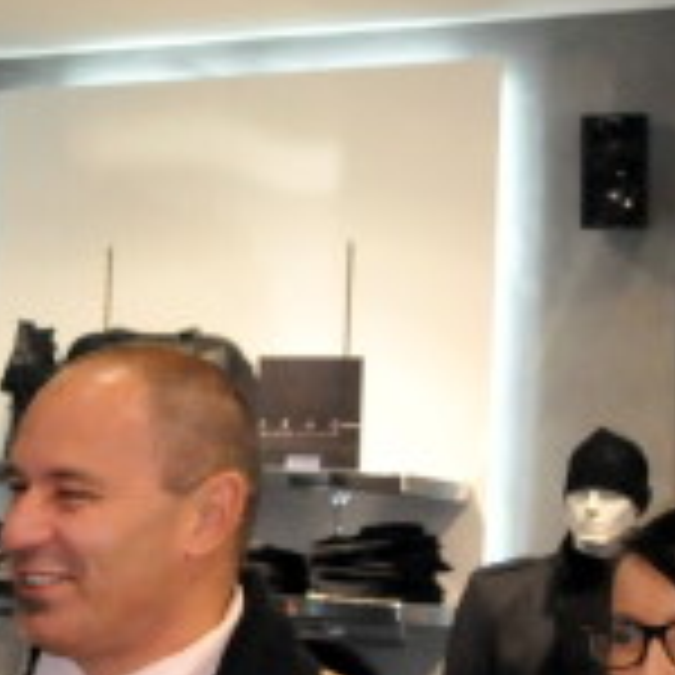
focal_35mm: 119
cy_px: 407
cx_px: -544
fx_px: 2625
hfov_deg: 13.2
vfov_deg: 14.6
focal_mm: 20
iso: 3200
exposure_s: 1/250
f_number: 7.1
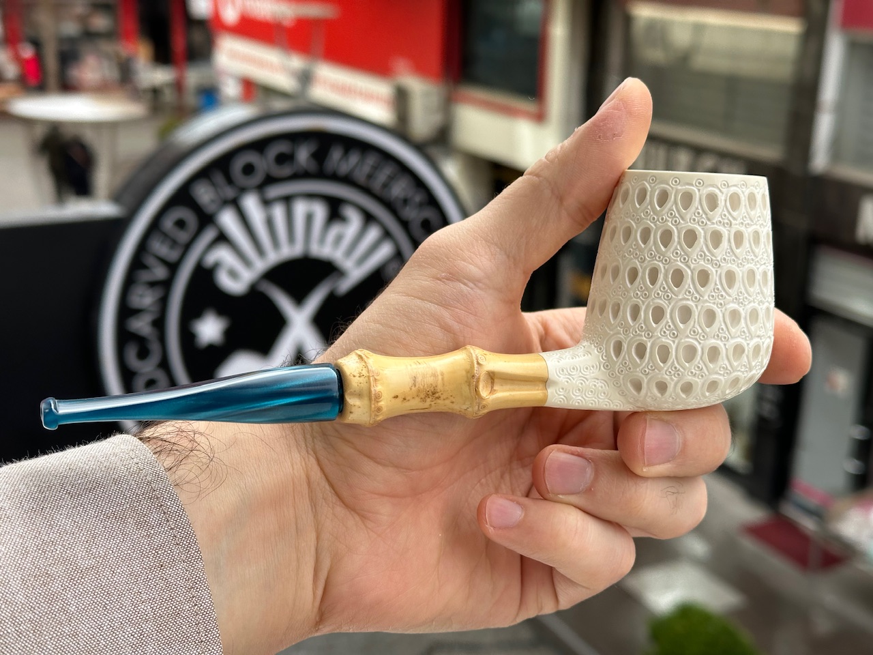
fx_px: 1211
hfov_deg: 39.7
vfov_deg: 30.3
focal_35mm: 48
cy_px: 328
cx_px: 436
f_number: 1.78
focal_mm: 6.86
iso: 64
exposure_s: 1/980
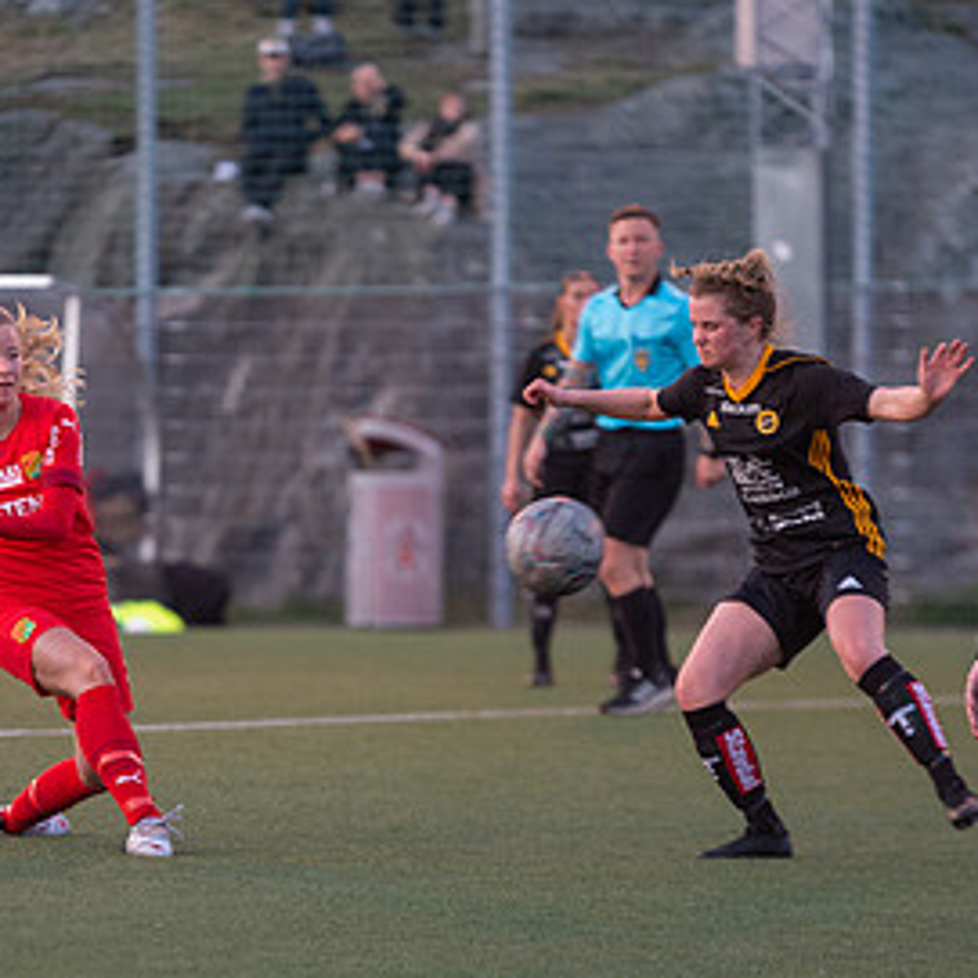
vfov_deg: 5.2
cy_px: 688
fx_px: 10740
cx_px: 69
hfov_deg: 5.2
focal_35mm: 336
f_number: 3.2
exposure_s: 1/640
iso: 5000
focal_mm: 185
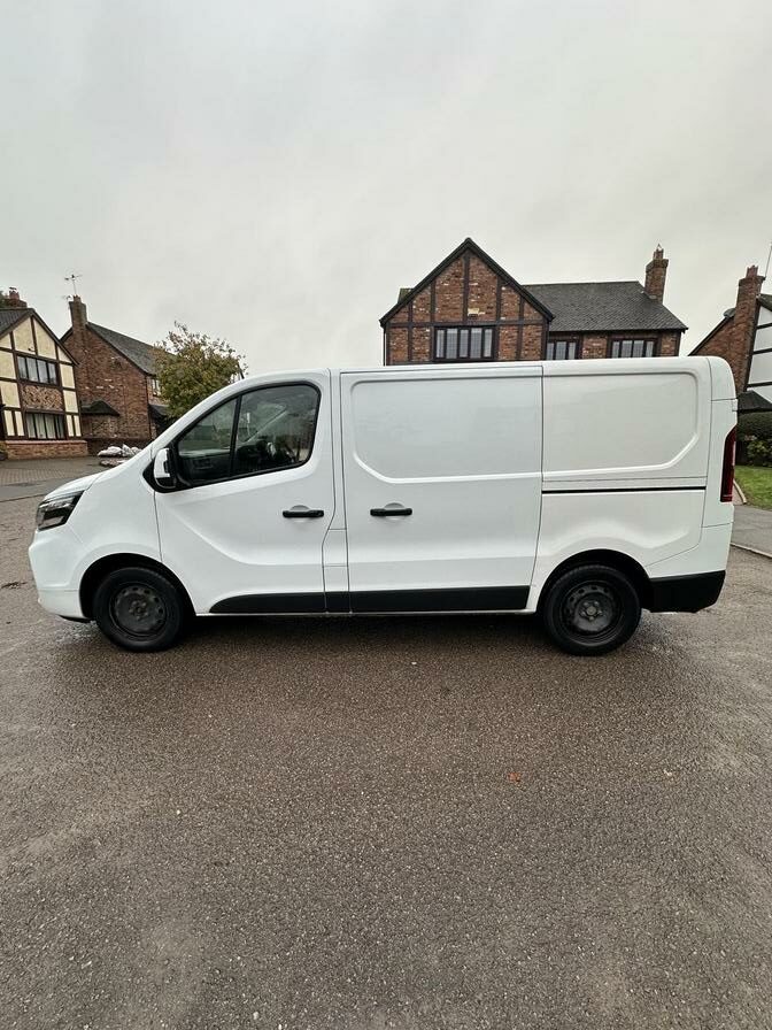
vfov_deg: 102.1
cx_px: 386
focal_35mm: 14
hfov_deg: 85.7
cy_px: 515
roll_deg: -1.0
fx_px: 416
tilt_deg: -10.6
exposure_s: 1/224
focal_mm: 2.22
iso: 40
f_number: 2.2
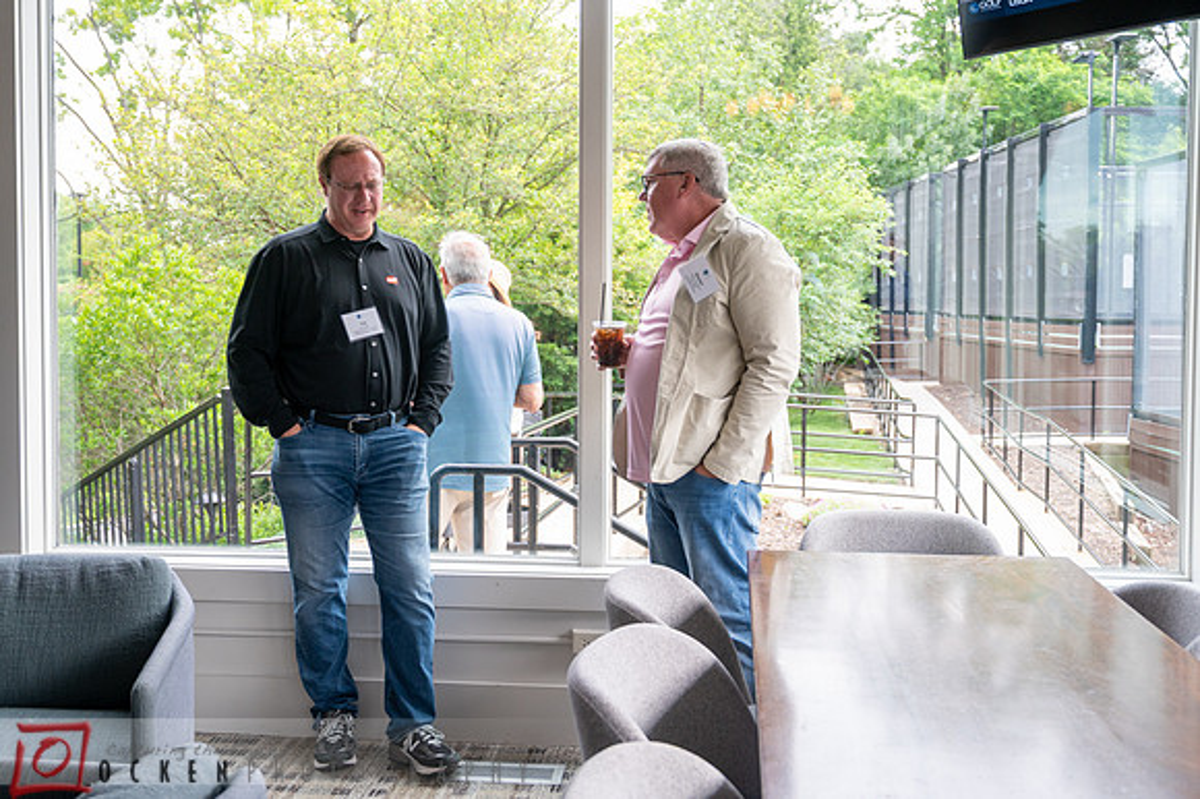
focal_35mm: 39
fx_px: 1298
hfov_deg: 49.6
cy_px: 348
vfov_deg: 34.2
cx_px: 580
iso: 640
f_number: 4
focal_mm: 34.5
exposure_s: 1/200
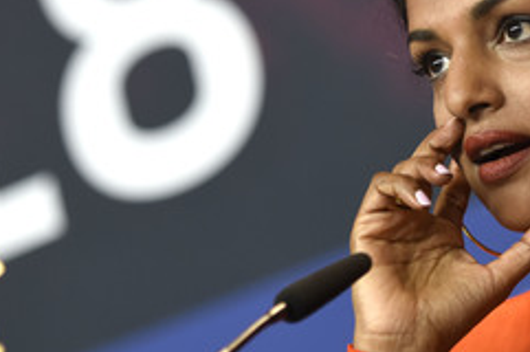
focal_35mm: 337
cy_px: 156
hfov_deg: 6.1
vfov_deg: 4.1
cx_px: 329
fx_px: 4955
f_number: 3.2
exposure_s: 1/320
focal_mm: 120
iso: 640
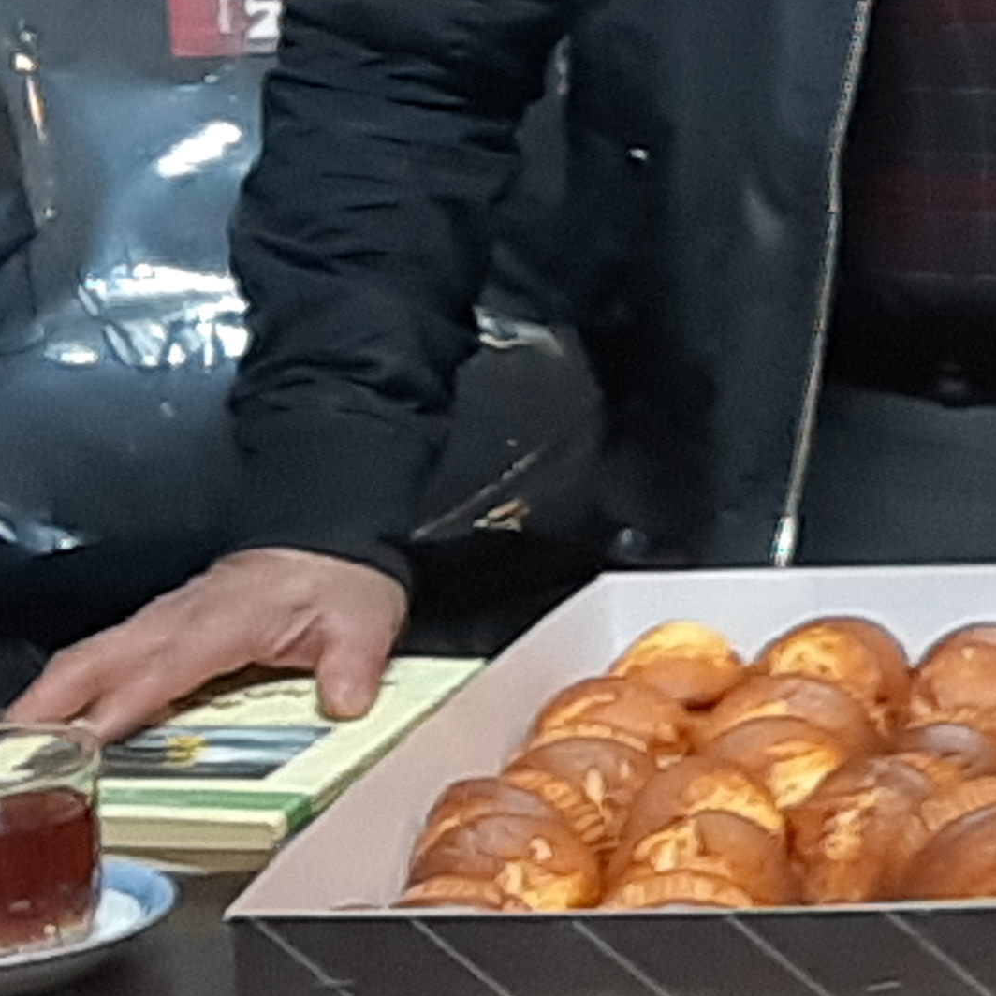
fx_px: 4134
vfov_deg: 13.5
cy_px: -99
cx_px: 2646
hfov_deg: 10.9
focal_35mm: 127
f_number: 1.7
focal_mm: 3.93
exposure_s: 1/50
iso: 100
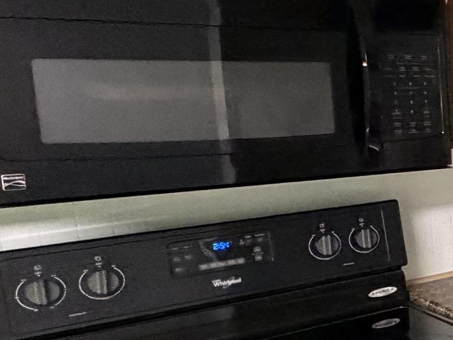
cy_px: 178
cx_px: 844
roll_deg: +0.8
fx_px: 772
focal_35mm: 59
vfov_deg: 24.8
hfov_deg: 20.7
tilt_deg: -8.7
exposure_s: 1/60
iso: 500
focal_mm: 2.22
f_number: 2.2
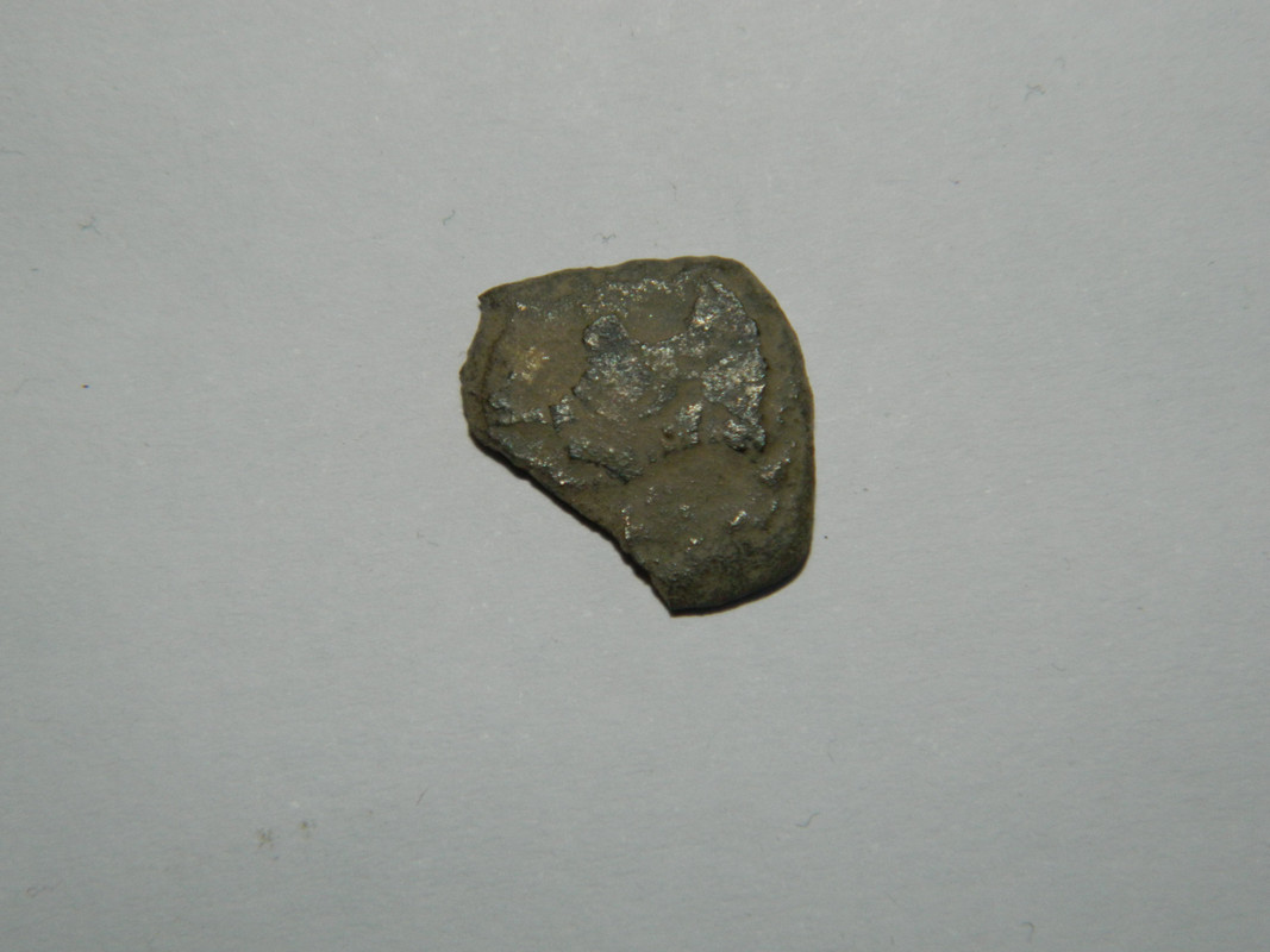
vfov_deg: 14.4
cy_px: 476
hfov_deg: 19.1
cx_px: 635
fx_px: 3778
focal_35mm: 103
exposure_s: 1/60
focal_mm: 18.6
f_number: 12.6
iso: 200
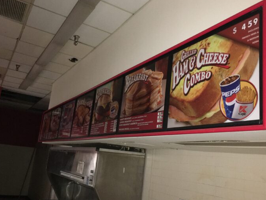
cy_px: 103
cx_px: 139
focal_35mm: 33
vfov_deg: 42.9
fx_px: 254
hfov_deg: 55.3
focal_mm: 4.15
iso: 400
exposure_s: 1/16
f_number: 2.2
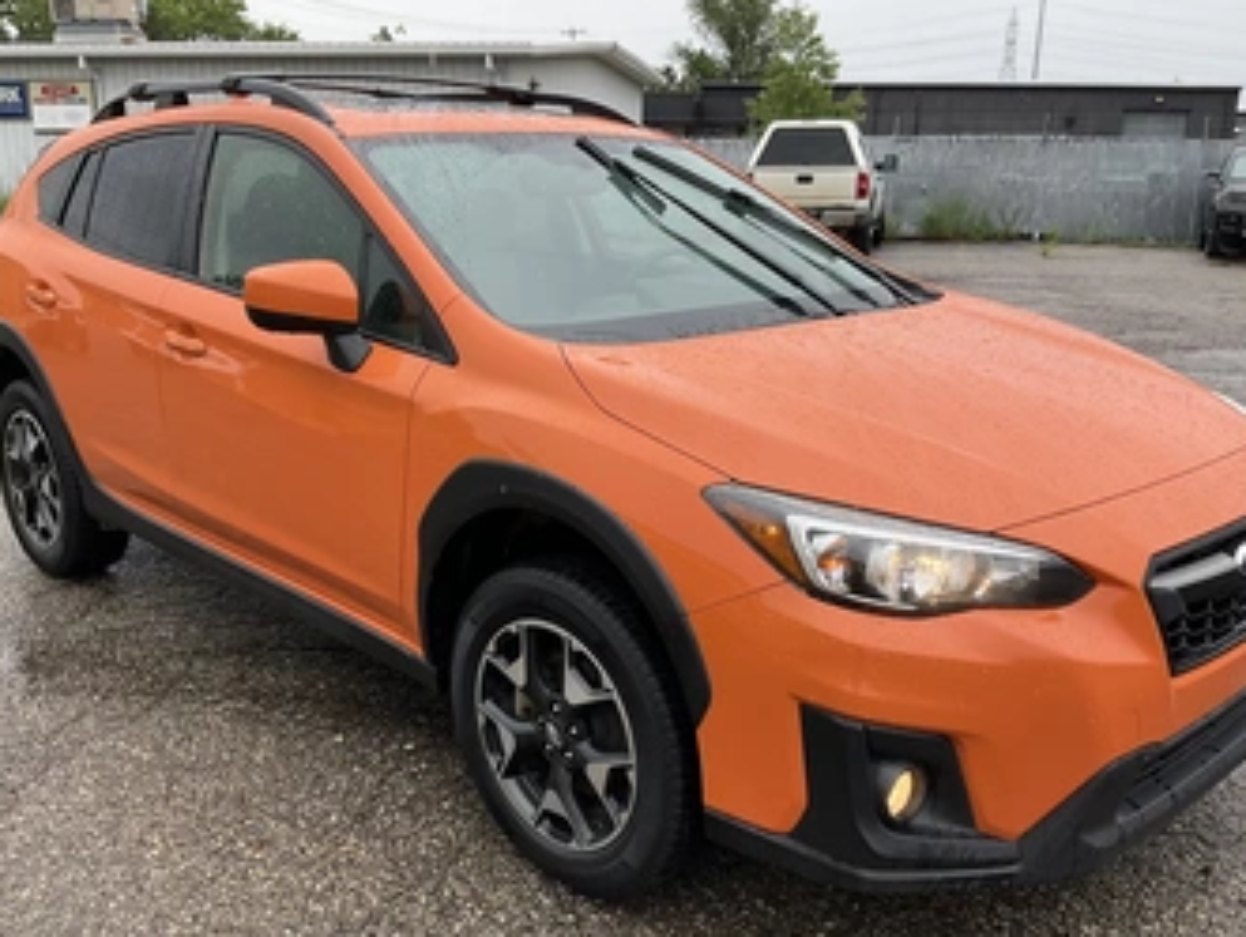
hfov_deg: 52.6
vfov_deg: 40.6
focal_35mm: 35
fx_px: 1261
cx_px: 606
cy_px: 546
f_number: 1.8
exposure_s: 1/228
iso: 20
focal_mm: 3
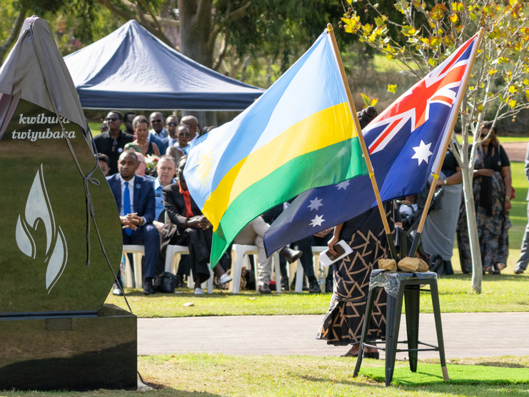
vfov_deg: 9.1
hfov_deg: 12.0
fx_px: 2507
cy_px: 149
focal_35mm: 164
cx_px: 171
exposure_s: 1/6400
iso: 800
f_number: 3.2
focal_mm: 70
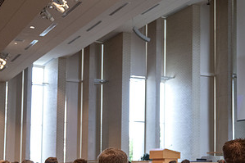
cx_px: 163
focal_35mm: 70
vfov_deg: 19.2
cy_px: 132
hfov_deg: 28.7
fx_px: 476
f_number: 4
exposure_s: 1/160
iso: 2000
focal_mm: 35
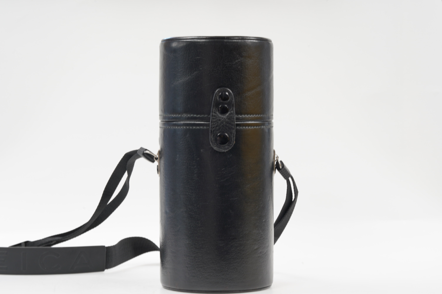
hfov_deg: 22.6
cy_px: 147
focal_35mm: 90
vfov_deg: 15.2
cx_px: 221
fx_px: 1104
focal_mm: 90
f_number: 14
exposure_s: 1/1.25
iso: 200
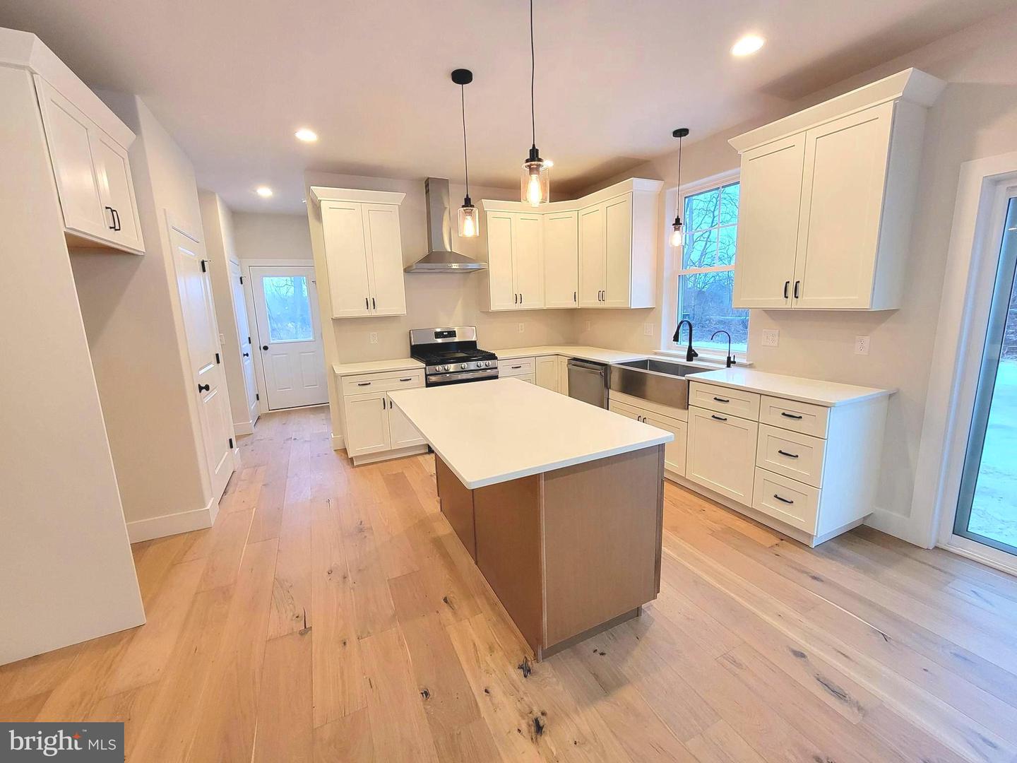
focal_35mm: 13
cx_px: 508
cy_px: 382
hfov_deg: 106.2
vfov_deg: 89.9
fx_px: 382
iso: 250
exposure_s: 1/60
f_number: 2.2
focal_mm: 2.2
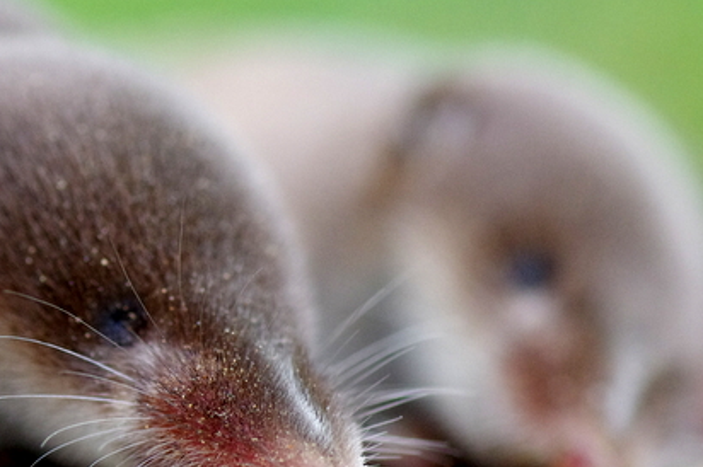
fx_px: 5112
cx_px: 159
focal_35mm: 262
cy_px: 184
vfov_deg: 5.2
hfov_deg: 7.9
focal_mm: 90
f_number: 5.6
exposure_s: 1/160
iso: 800
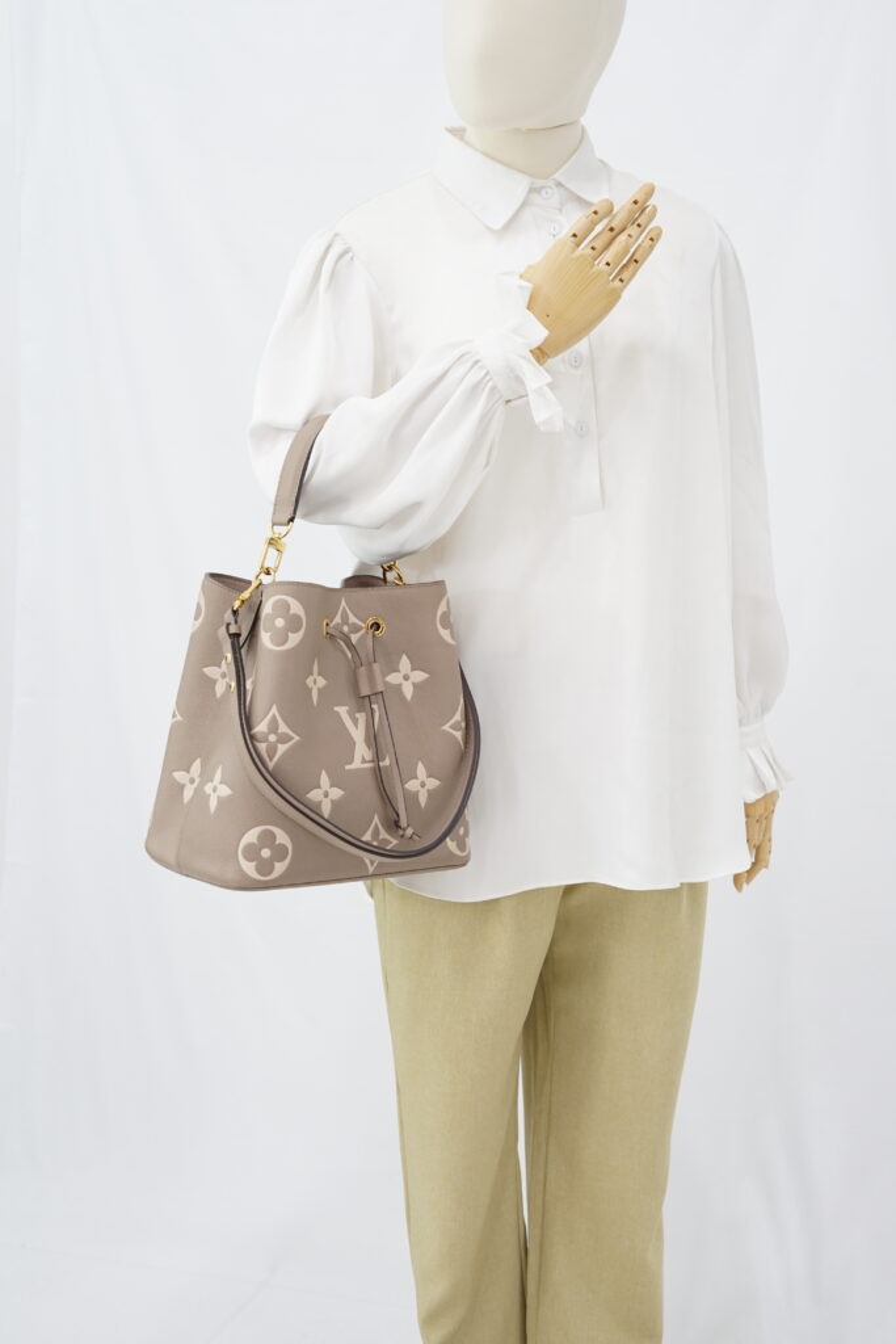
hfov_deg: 27.0
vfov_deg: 39.6
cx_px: 448
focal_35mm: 50
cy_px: 672
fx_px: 1866
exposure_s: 1/8
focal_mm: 50
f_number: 6.3
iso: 640
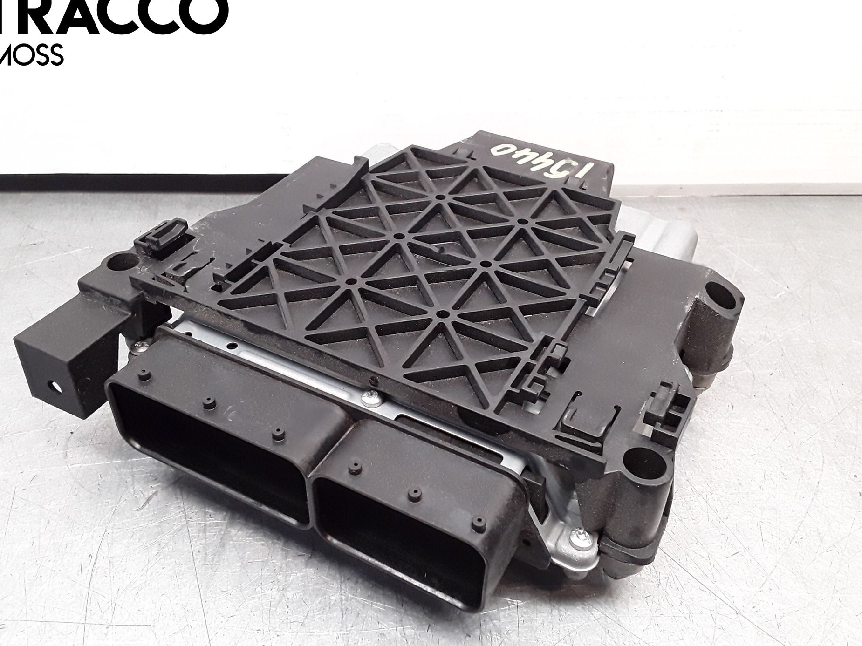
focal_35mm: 31
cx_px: 419
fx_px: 772
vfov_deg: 45.4
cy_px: 342
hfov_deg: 58.3
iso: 100
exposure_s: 1/100
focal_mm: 2.91
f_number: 1.9
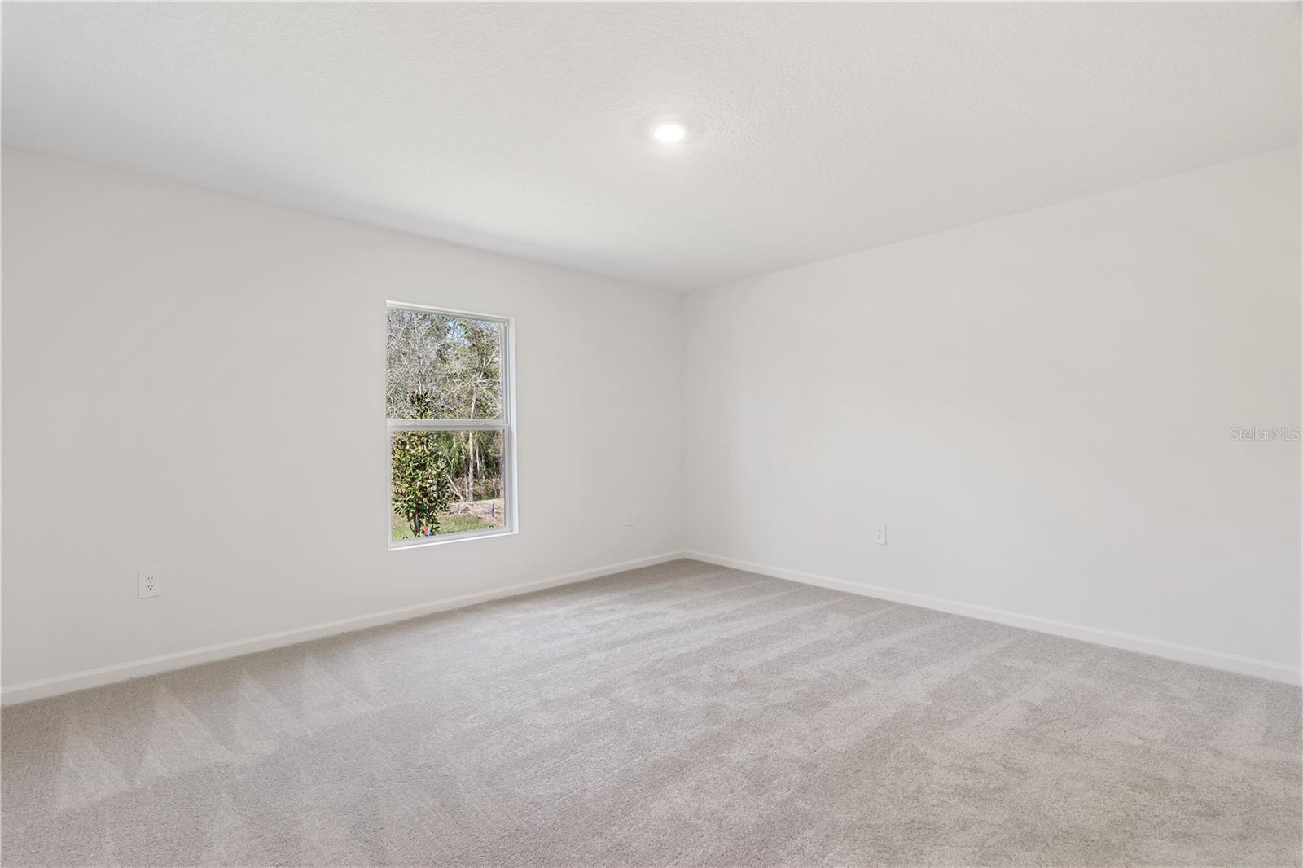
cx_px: 652
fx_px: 579
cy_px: 434
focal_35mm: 16
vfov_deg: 73.7
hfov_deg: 96.7
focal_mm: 16
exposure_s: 3.2
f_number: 9
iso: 100
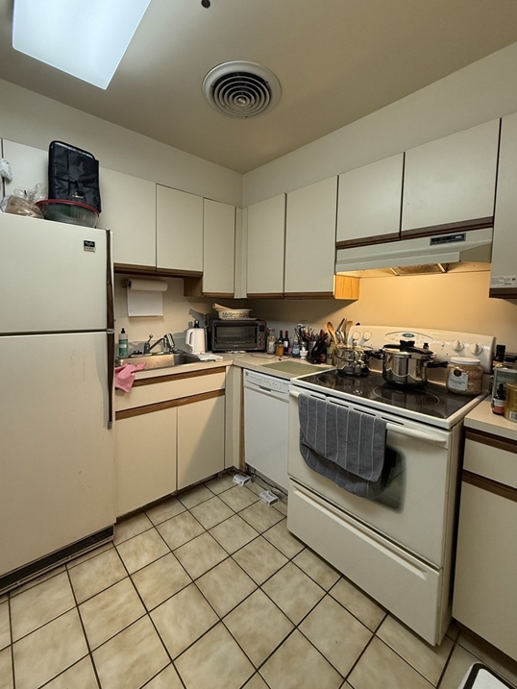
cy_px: 325
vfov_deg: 98.1
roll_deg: -1.6
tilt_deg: -3.4
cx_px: 247
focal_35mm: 15
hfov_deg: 81.7
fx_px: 299
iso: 250
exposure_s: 1/60
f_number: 2.2
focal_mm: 2.22
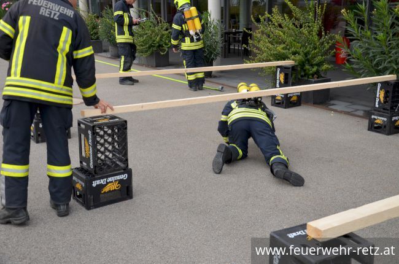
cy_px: 132
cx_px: 200
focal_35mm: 42
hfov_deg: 46.5
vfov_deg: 31.7
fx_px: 464
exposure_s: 1/125
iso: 280
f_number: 5.6
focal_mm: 28
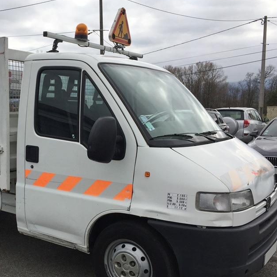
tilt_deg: -6.6
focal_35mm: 42
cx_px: 63
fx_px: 380
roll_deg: -0.3
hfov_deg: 38.8
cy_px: 164
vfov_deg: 39.9
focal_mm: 4.15
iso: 32
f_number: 2.2
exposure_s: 1/1721
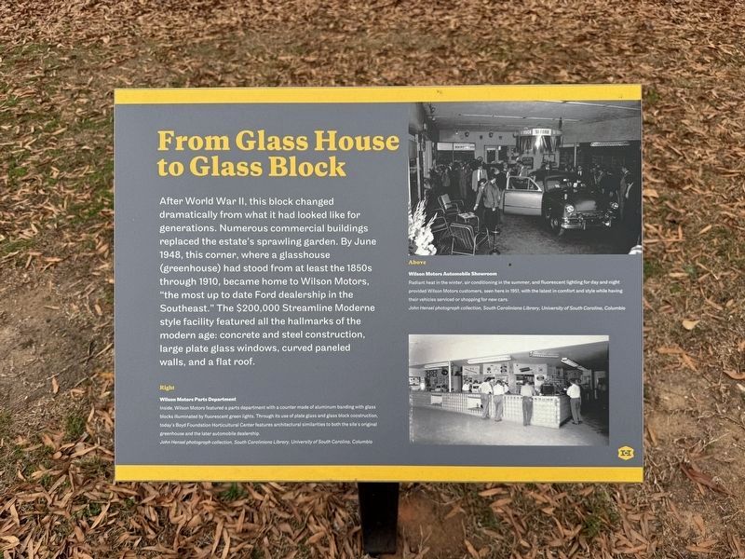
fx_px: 517
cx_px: 372
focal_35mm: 24
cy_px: 280
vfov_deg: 56.8
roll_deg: +1.6
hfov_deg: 71.6
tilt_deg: -44.0
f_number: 1.78
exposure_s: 1/589
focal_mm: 6.76
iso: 80
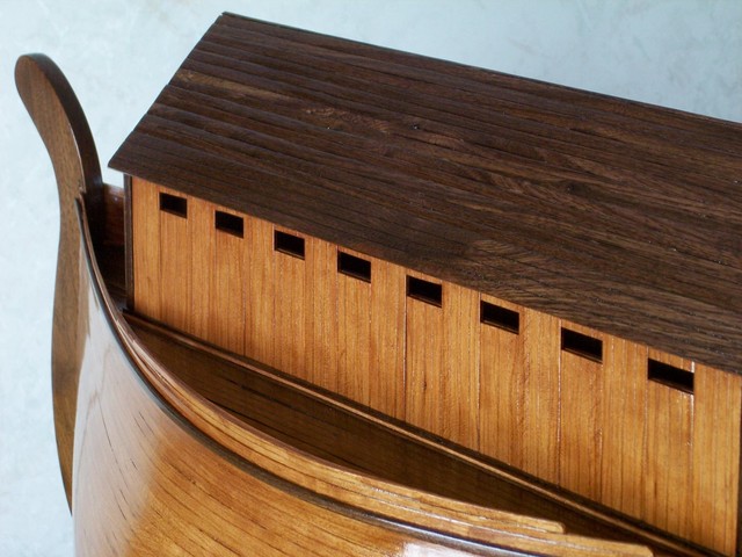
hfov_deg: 16.8
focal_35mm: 117
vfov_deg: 12.7
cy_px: 278
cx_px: 371
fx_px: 2508
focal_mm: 24
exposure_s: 1/15
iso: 200
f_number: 4.8
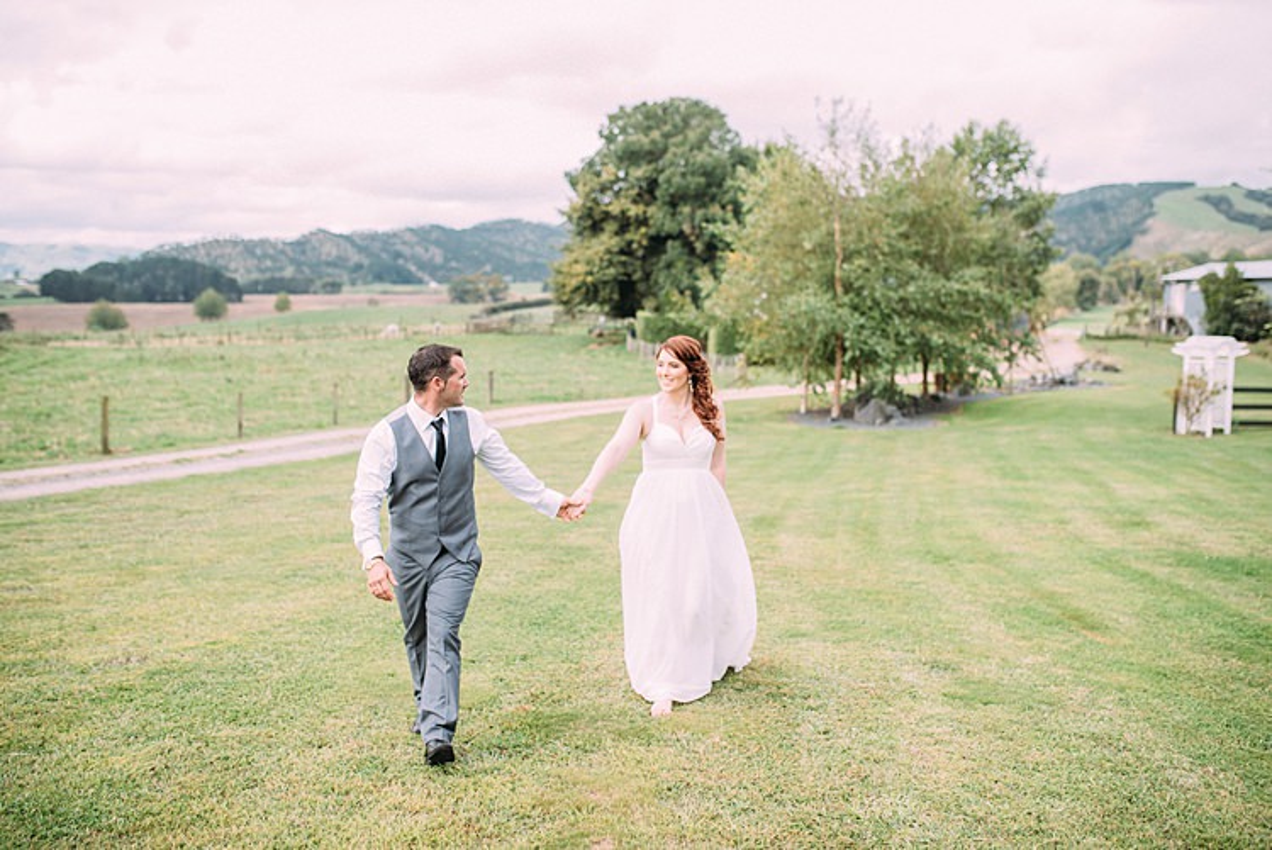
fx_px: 1237
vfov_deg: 37.9
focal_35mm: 35
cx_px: 636
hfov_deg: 54.4
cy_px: 425
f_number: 2.2
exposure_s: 1/640
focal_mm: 35
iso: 100
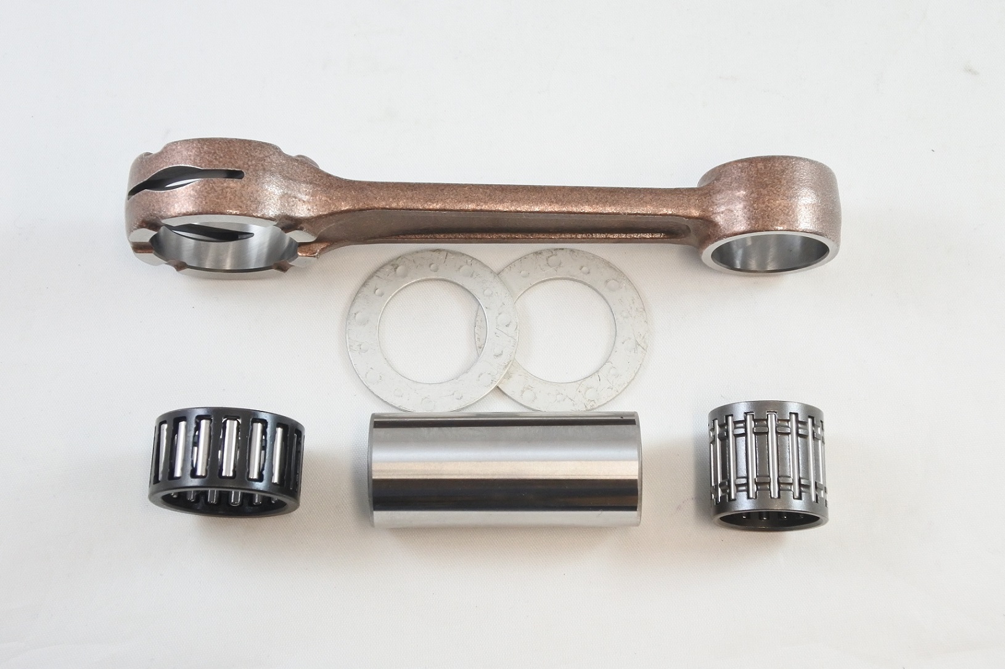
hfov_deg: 36.9
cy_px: 334
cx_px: 502
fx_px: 1507
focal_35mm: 54
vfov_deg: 25.0
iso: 720
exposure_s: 1/125
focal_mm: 20.1
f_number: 4.8
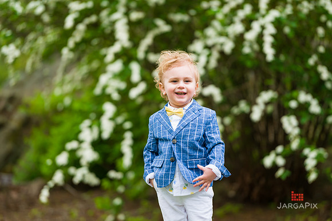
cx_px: 166
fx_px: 1843
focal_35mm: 200
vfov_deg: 6.9
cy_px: 110
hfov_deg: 10.3
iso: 200
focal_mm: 200
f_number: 3.5
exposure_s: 1/320
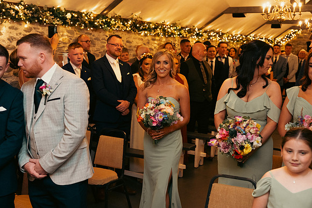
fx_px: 399
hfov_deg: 42.7
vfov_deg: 29.3
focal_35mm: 46
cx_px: 156
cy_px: 104
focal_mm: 46
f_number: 3.5
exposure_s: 1/160
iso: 2500
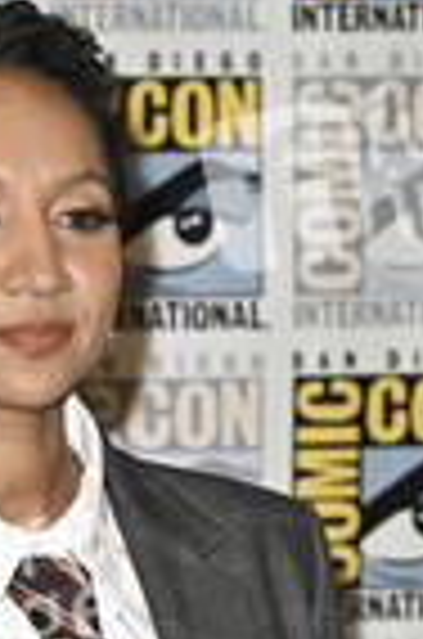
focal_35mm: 226
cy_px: 842
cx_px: 22
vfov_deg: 9.0
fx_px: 4003
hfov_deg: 6.0
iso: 2500
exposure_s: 1/250
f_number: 5
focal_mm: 80
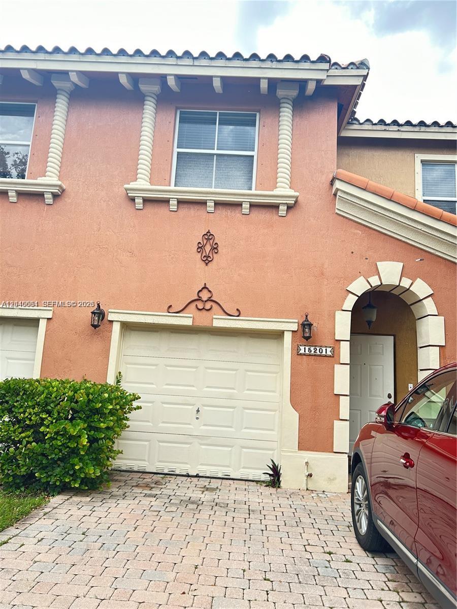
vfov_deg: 67.3
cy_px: 304
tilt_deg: +11.7
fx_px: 458
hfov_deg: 53.1
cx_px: 228
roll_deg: -3.2
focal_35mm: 26
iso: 50
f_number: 1.5
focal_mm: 5.7
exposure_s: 1/654
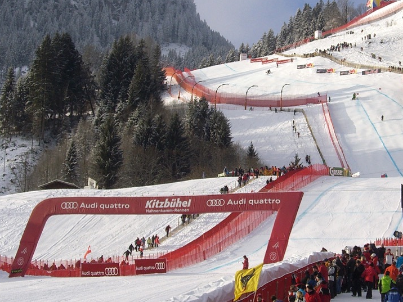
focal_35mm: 129
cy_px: 74
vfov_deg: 11.5
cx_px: 323
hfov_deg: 15.2
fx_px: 1502
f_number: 5.8
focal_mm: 10.7
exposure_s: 1/400
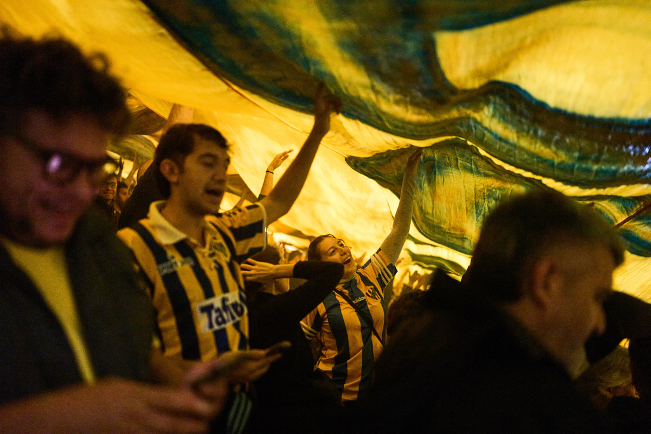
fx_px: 633
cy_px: 217
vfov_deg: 37.8
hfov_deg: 54.4
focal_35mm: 35
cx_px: 326
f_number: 1.4
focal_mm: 35
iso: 6400
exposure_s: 1/250
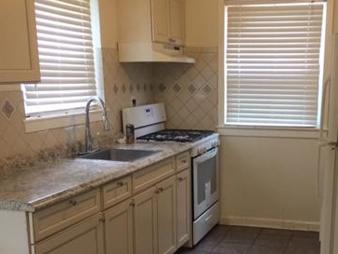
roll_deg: -1.3
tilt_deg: -13.3
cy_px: 188
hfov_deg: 37.1
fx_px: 498
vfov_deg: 28.2
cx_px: 225
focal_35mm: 51
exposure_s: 1/30
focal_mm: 4.15
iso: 100
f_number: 2.2
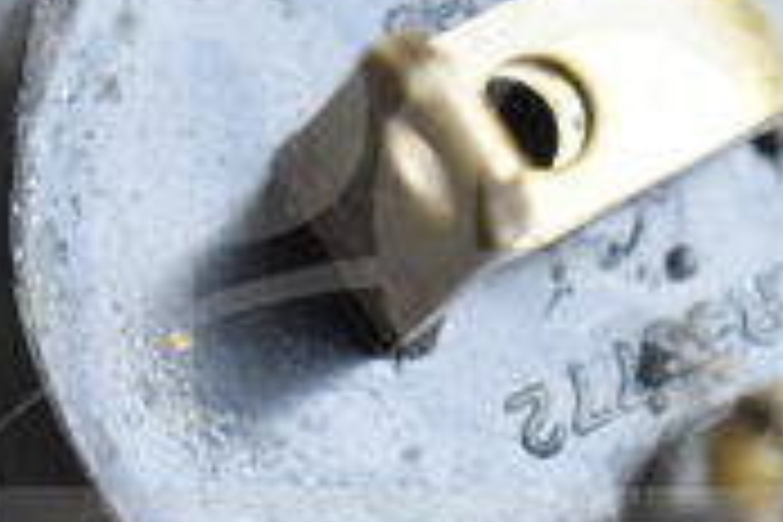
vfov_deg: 4.8
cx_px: 482
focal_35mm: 289
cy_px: 344
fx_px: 6280
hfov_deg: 7.1
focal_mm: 55
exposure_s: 1/160
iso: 1600
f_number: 6.3
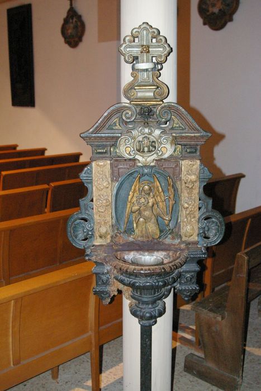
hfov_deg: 34.2
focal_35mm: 39
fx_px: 424
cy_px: 196
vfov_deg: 49.5
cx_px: 130
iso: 3200
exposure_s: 1/45
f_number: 5.6
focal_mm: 26
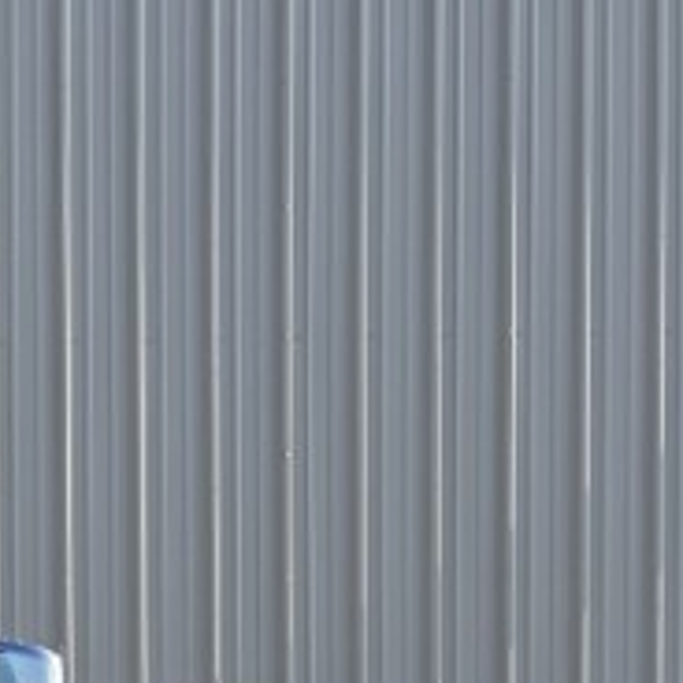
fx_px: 2857
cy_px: 976
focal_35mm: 128
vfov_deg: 13.0
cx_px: -843
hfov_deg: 11.7
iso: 50
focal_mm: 5.96
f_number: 1.6
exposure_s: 1/1751
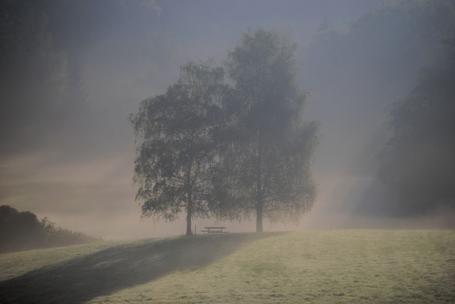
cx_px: 228
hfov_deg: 11.4
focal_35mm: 180
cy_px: 152
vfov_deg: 7.6
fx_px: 2277
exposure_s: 1/1000
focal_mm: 120
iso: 140
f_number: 5
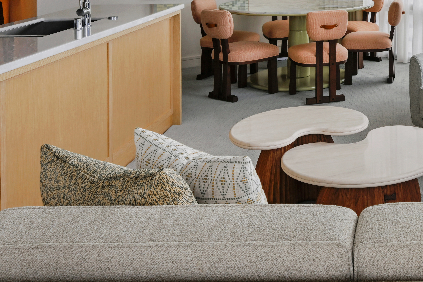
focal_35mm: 51
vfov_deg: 25.1
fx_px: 601
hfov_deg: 34.7
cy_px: -1
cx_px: 437
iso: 250
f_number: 16
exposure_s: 1/25
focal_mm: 21.5
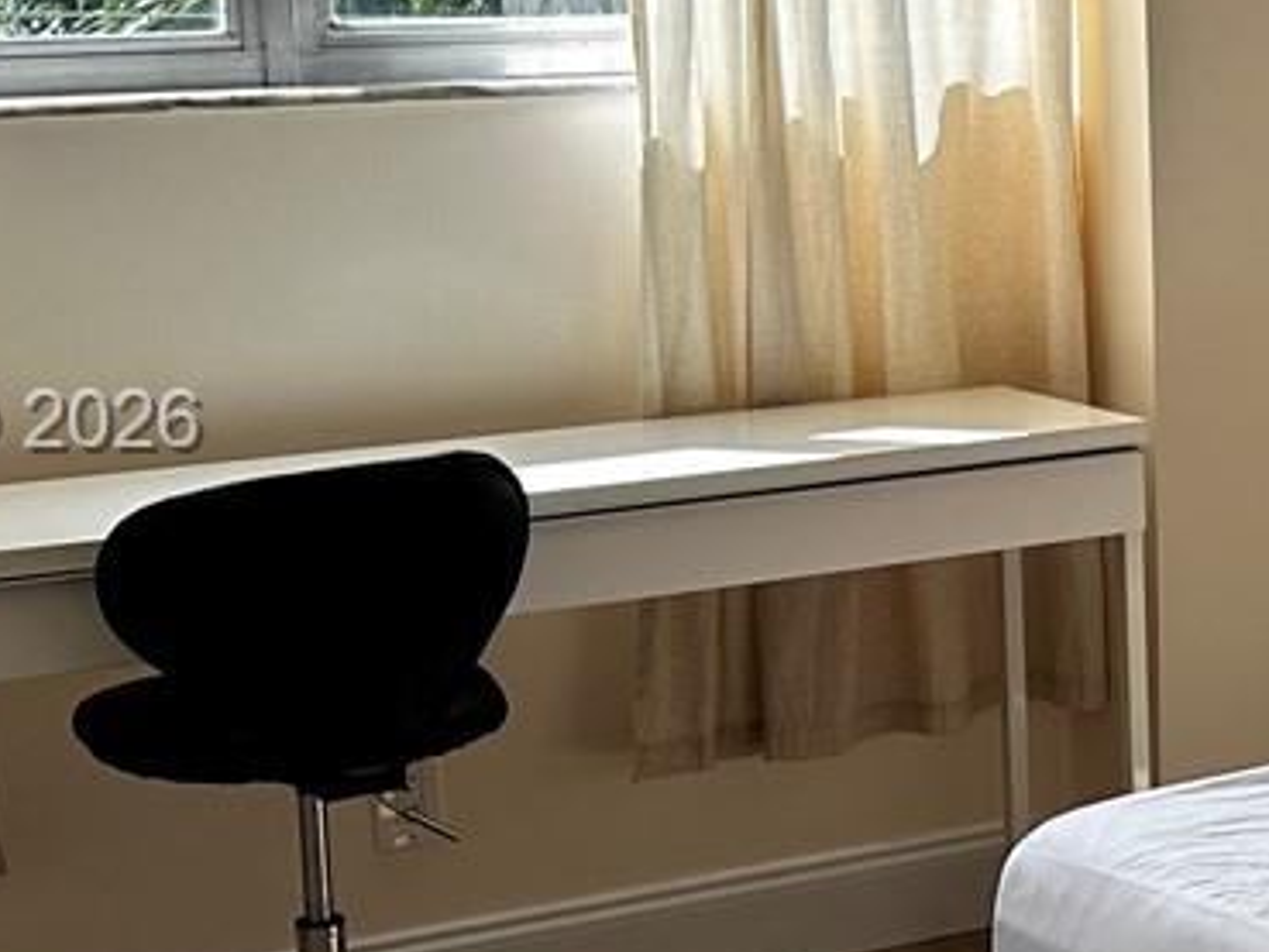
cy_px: 426
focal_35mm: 104
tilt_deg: -7.2
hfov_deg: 17.1
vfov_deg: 14.2
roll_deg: +0.5
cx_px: 1881
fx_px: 3814
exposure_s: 1/718
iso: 80
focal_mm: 6.86
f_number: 1.78
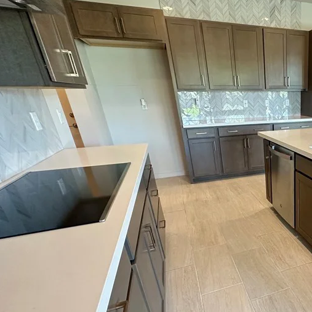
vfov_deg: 61.5
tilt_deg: -24.2
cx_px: 292
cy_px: 206
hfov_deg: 53.3
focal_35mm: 25
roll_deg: +0.8
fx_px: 255
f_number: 2.2
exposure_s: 1/60
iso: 320
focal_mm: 2.22
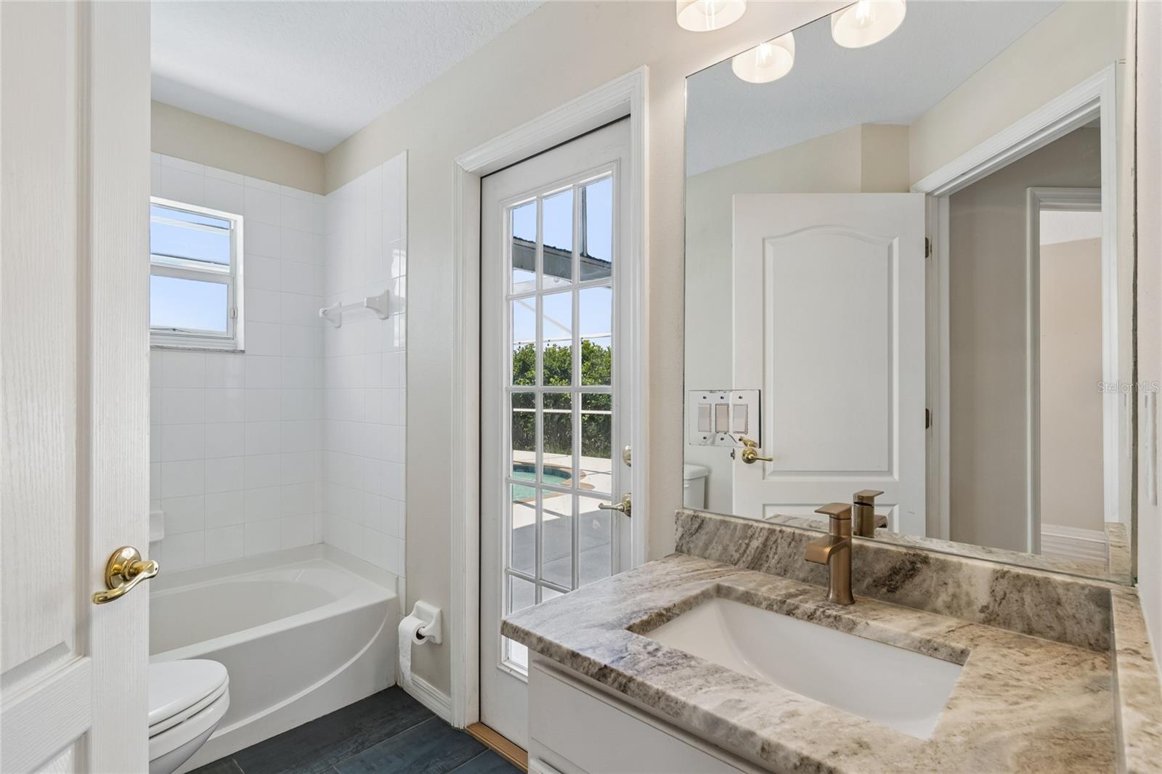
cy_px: 387
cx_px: 581
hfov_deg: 96.7
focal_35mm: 16
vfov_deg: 73.7
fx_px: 516
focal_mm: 11
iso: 100
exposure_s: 1/50
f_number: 7.1
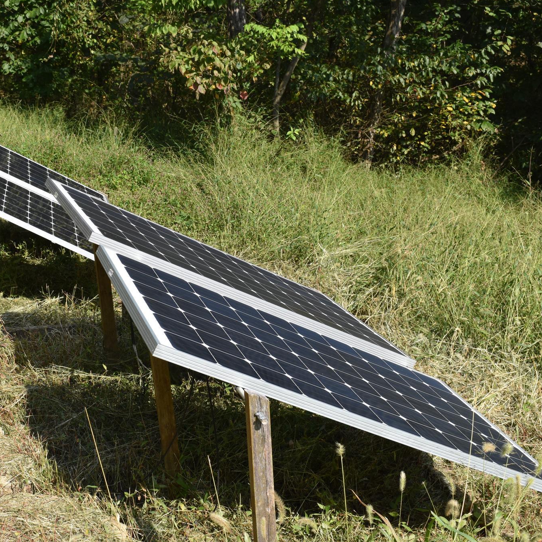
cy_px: 268
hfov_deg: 29.4
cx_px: 184
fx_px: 1027
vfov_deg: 29.6
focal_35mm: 58
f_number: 9
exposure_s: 1/320
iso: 200
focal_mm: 30
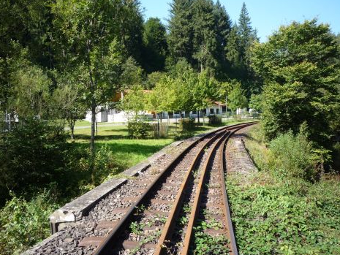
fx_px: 324
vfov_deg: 43.0
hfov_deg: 55.3
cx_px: 171
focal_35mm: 33
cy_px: 128
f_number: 4
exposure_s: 1/250
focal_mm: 5.2
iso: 100
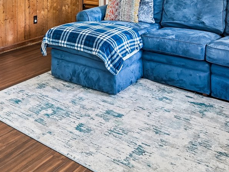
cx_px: 19
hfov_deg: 38.2
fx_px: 304
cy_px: -42
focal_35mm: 46
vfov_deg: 27.2
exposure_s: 1/10
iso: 400
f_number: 8
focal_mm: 14
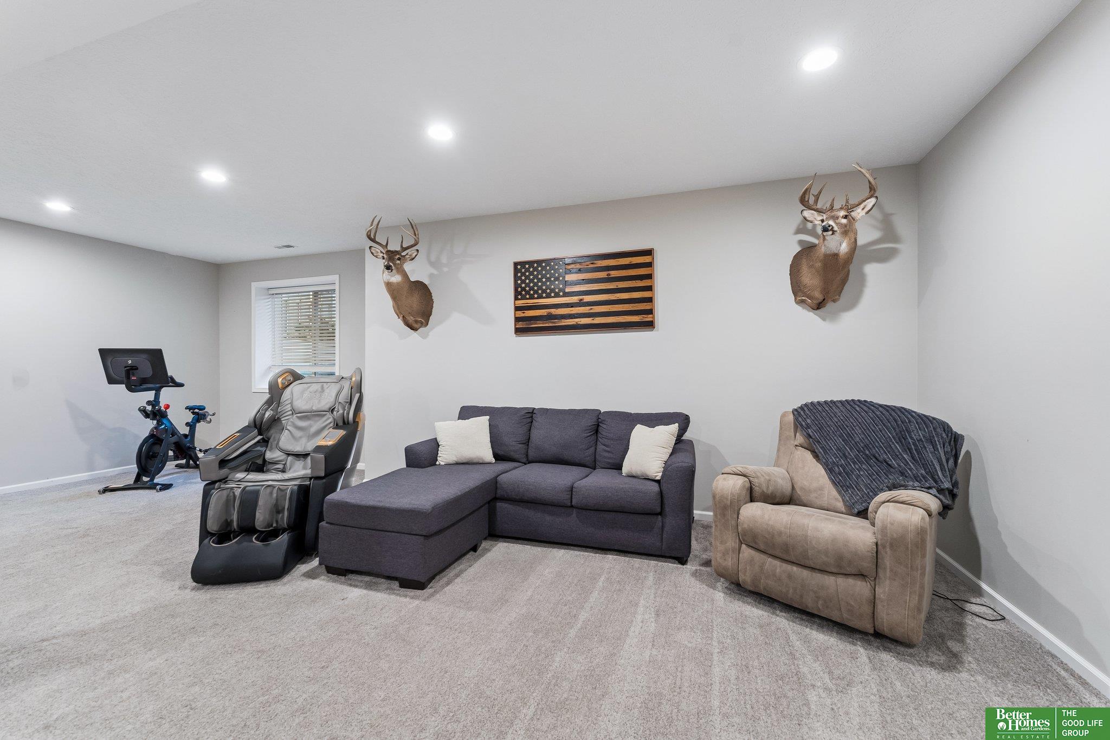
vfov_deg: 81.2
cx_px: 555
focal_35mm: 14
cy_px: 370
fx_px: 432
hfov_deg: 104.3
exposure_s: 1/4
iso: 500
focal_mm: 14
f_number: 6.3
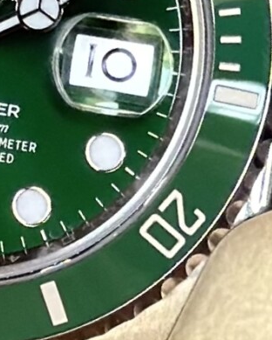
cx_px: -37
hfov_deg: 6.7
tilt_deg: -53.3
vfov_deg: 8.4
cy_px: 117
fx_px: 2321
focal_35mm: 231
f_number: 1.78
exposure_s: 1/519
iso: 250
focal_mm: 6.76
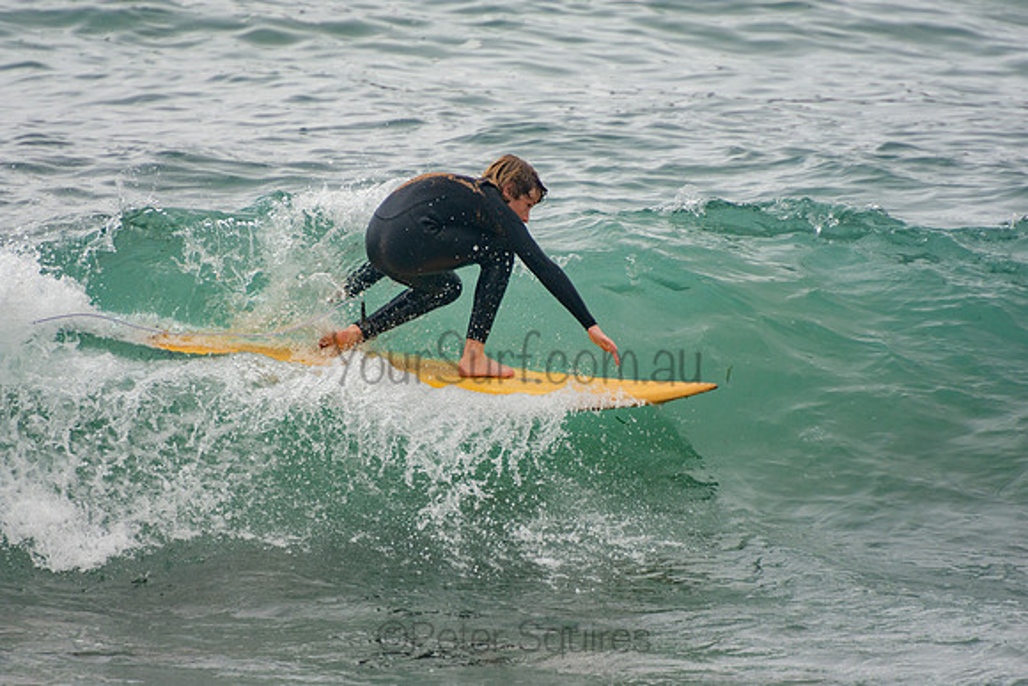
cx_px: 514
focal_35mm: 600
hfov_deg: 3.4
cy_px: 343
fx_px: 17137
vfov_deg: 2.3
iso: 280
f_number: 5.6
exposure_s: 1/1250
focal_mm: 400
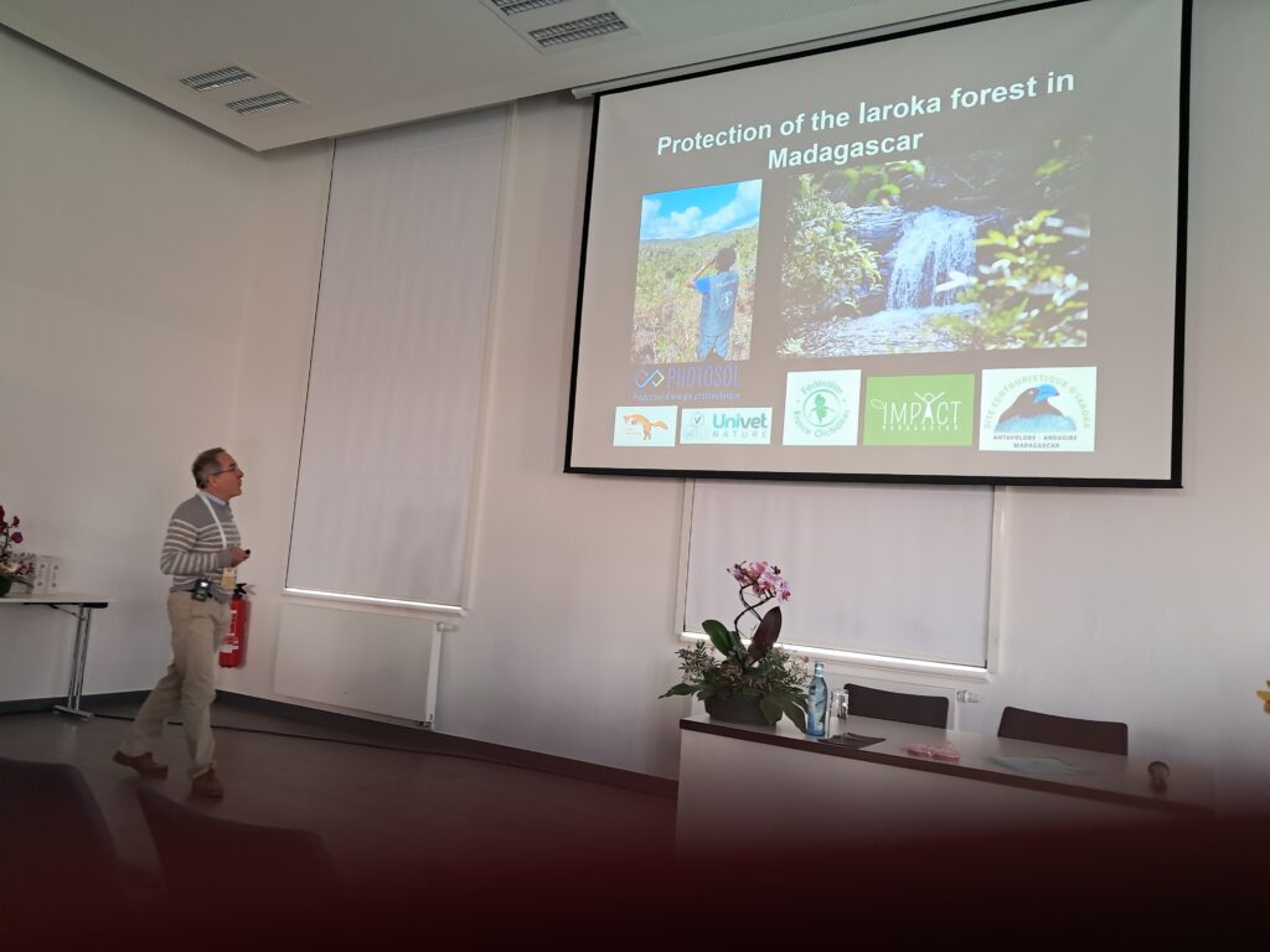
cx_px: 635
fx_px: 991
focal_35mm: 27
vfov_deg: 51.4
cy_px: 476
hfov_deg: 65.3
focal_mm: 4
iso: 160
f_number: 1.8
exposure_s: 1/50
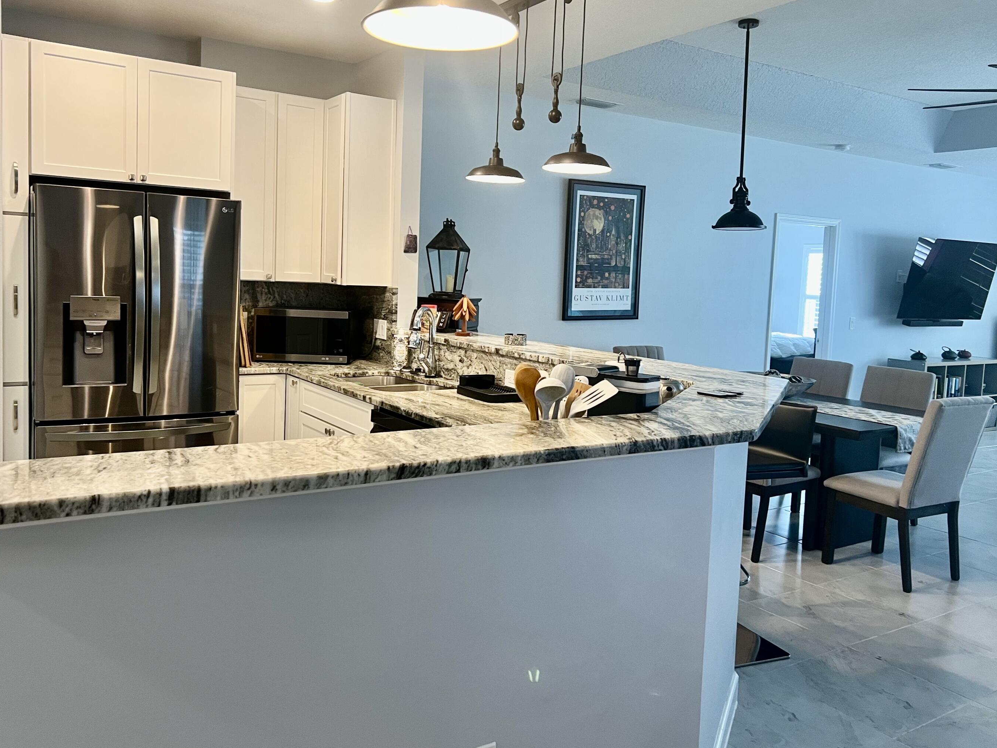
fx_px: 835
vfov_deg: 48.2
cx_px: 493
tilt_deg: -5.1
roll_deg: -1.4
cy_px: 346
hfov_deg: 61.7
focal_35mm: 29
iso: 125
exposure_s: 1/60
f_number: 1.5
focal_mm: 5.7
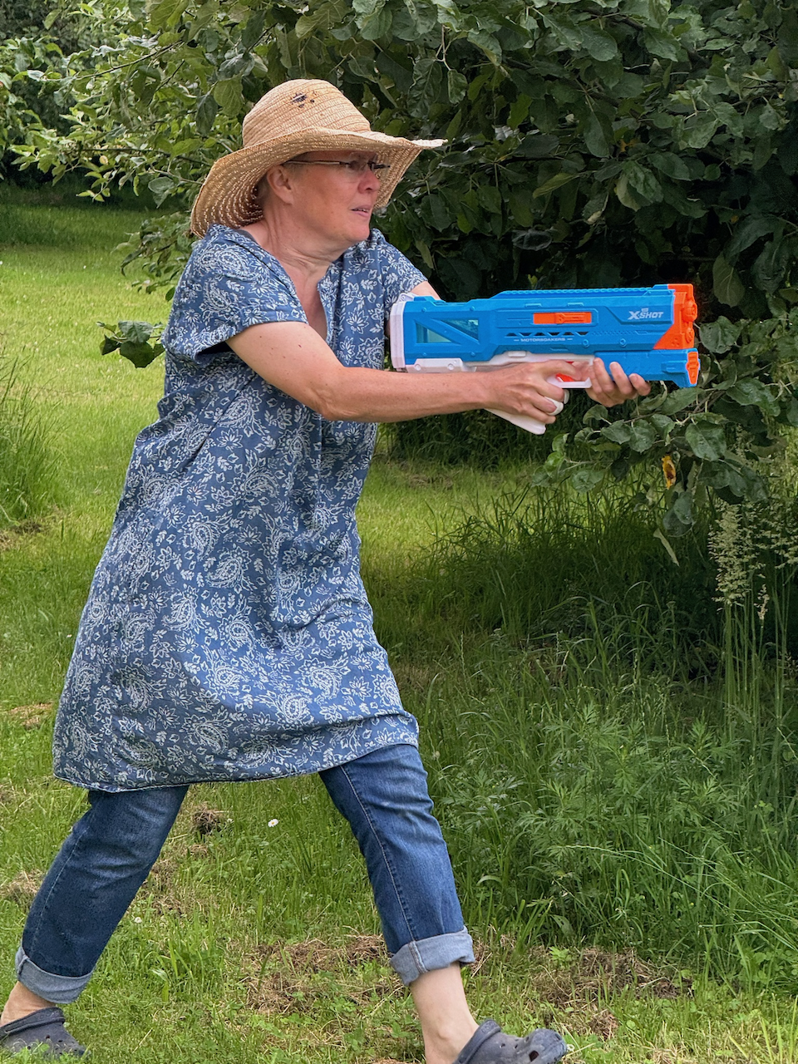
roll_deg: -1.3
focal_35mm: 120
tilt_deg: -5.0
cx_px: 399
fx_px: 3688
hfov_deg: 12.3
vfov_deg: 16.4
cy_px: 532
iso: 50
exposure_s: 1/227
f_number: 2.8
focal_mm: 15.66
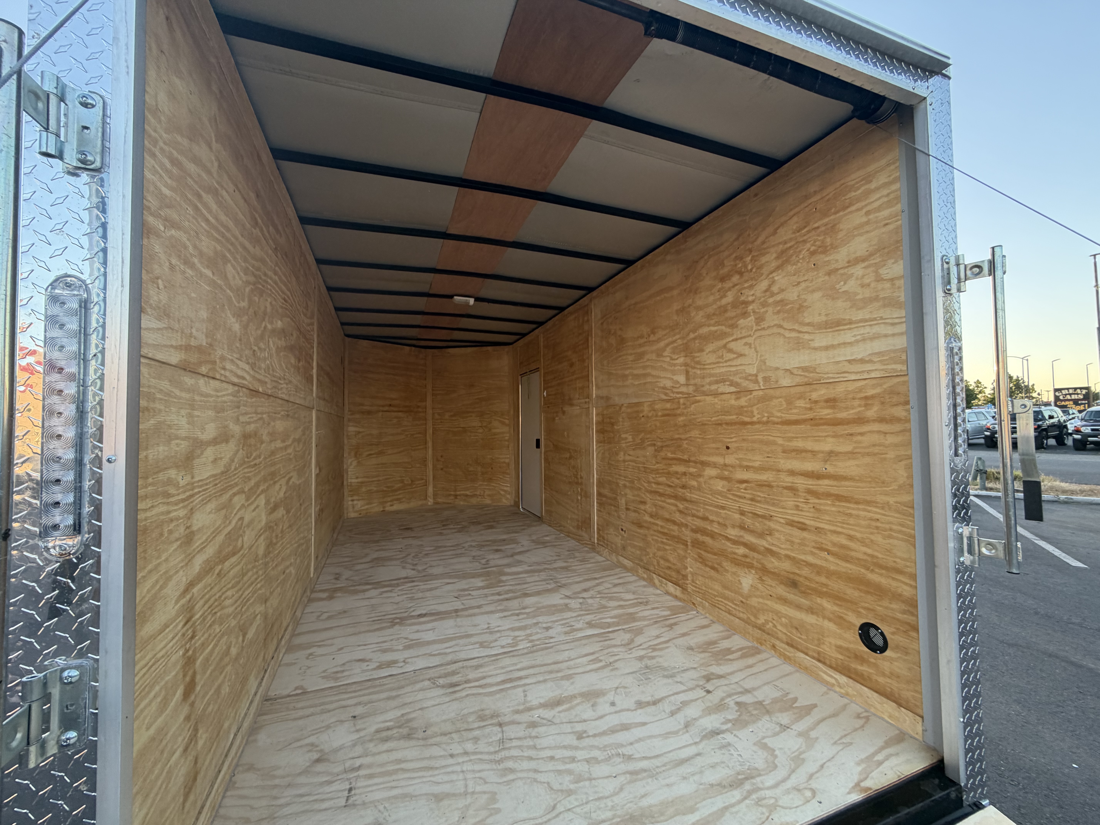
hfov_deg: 102.1
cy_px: 412
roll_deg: +1.2
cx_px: 550
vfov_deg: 85.7
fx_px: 445
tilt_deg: +2.2
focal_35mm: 14
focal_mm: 2.22
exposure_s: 1/121
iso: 100
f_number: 2.2
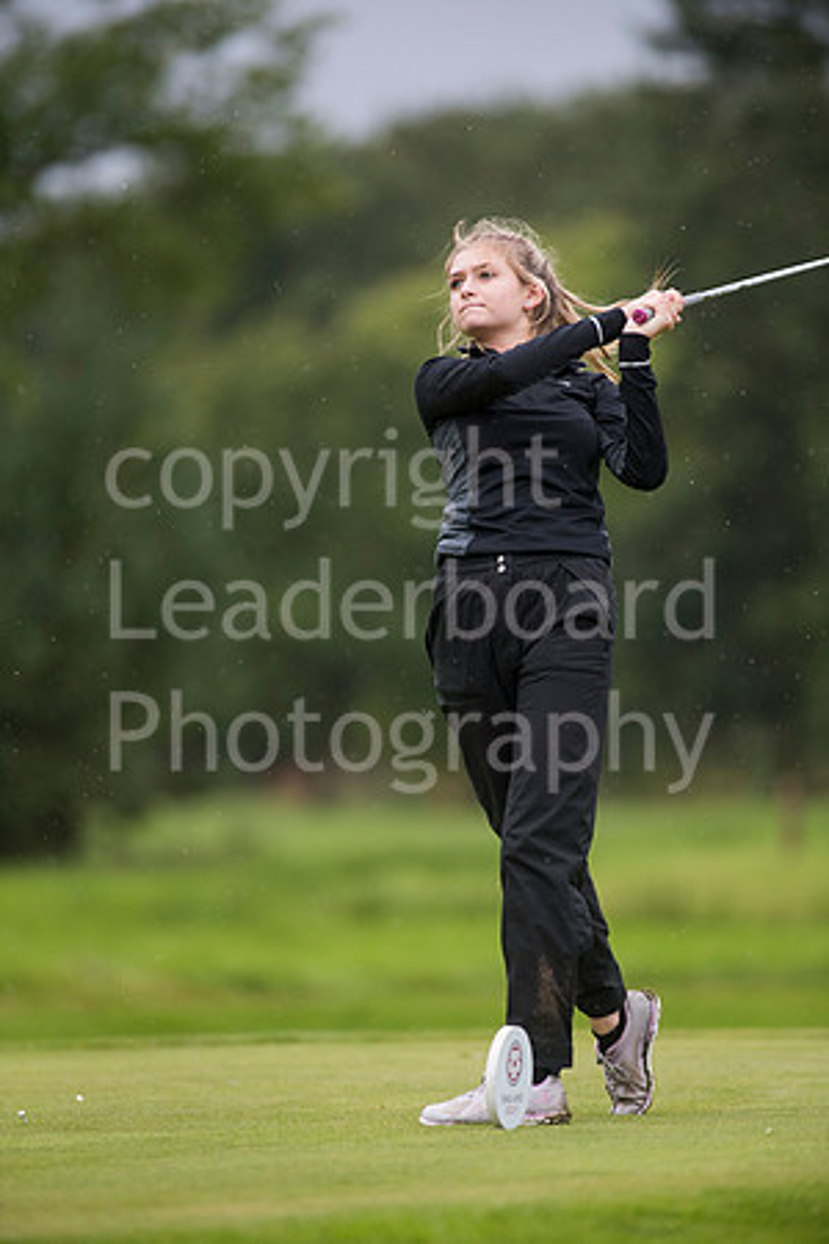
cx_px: 414
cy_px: 622
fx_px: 10362
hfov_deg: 4.6
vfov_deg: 6.9
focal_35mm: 300
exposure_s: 1/2500
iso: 1000
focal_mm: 300
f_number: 4
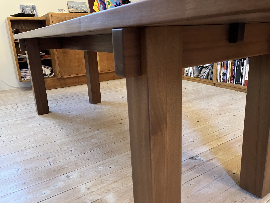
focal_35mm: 28
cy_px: 102
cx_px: 135
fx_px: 218
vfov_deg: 49.7
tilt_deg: -15.0
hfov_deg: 63.4
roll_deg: +2.7
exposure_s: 1/33
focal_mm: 3.99
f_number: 1.8
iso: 400
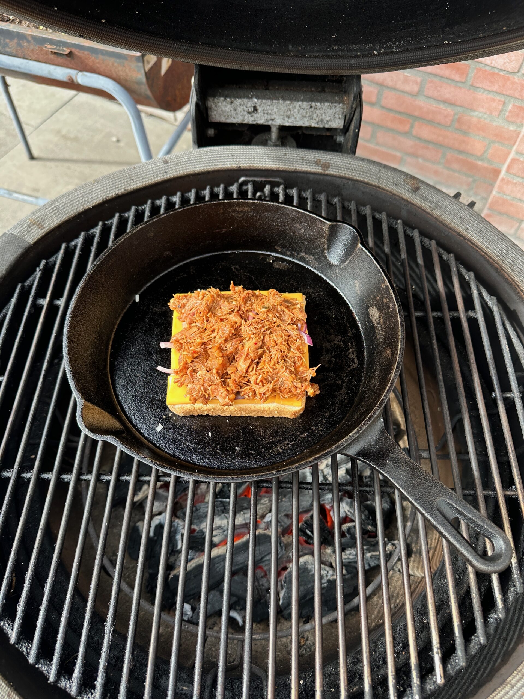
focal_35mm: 24
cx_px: 262
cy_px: 350
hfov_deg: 56.8
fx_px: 484
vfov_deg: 71.6
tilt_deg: -58.8
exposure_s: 1/406
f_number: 1.78
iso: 80
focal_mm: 6.86
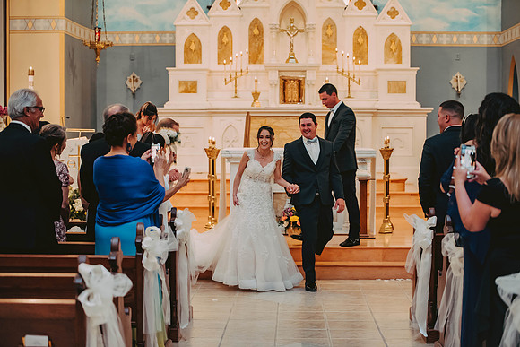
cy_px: 174
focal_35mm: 70
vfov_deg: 19.5
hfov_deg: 28.8
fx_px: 1011
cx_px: 260
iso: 1600
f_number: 2.8
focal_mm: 70
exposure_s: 1/80
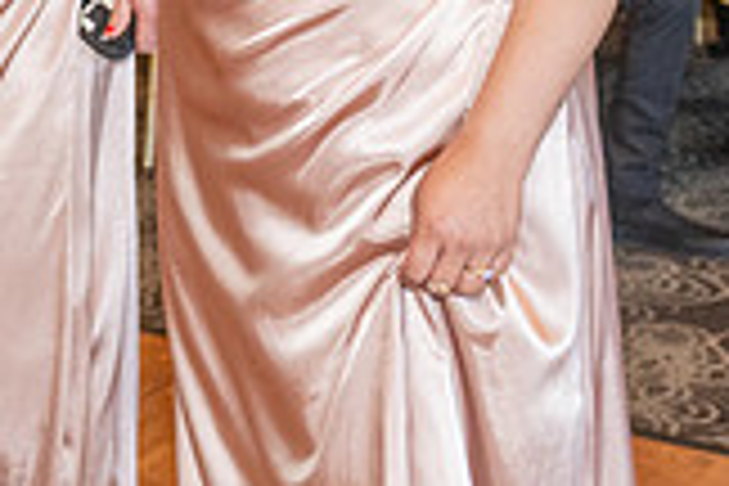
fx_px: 2531
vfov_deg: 10.8
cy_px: -104
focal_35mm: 125
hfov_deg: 15.3
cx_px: -327
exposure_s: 1/200
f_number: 2.8
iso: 1000
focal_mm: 24
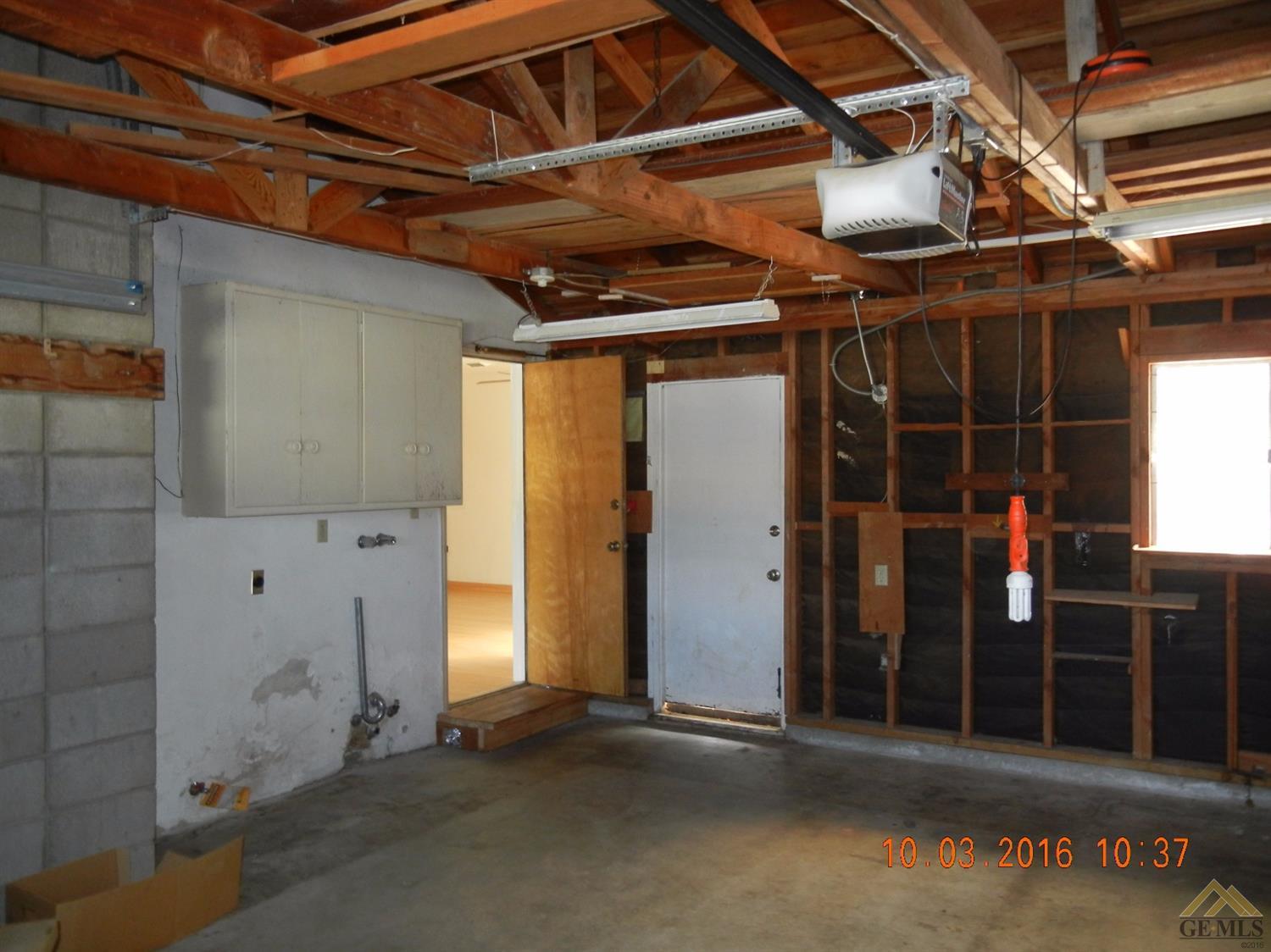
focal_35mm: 30
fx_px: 1101
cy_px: 476
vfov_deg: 46.8
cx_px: 636
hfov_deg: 60.0
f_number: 3.5
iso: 302
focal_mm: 5.4
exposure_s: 1/30
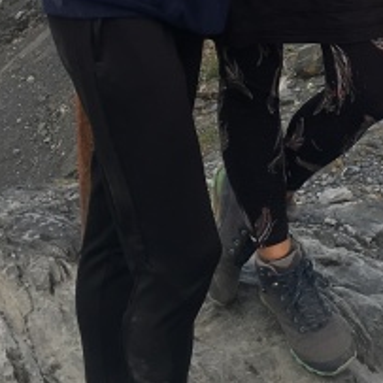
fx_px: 1615
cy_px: -258
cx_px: 504
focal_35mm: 129
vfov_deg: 12.6
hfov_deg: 13.0
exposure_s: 1/275
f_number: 2.2
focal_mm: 4.15
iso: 25
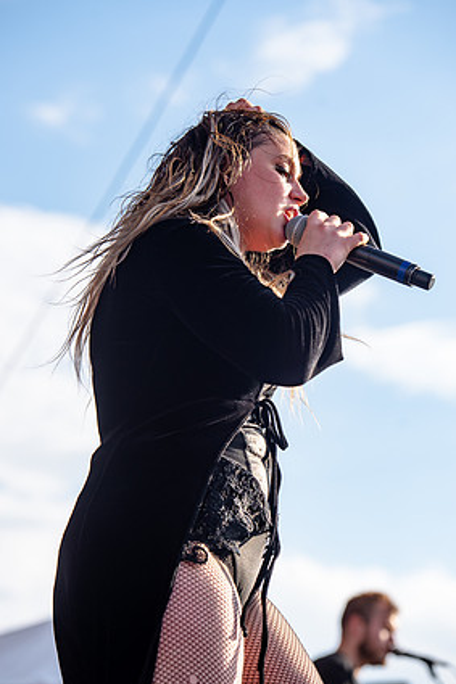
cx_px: 228
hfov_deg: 10.8
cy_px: 349
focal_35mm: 127
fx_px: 2415
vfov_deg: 16.1
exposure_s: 1/640
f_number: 5
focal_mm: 120
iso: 125
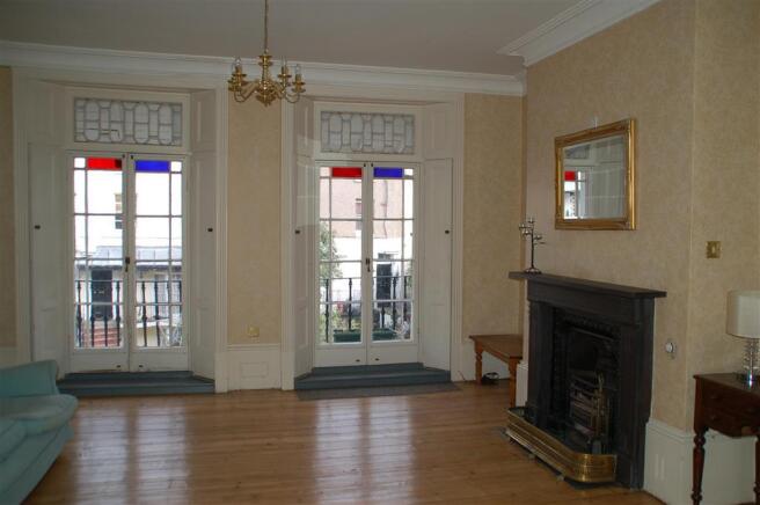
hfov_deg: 57.3
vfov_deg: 39.9
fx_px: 696
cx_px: 380
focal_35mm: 33
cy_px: 252
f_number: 3.5
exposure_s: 1/400
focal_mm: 22
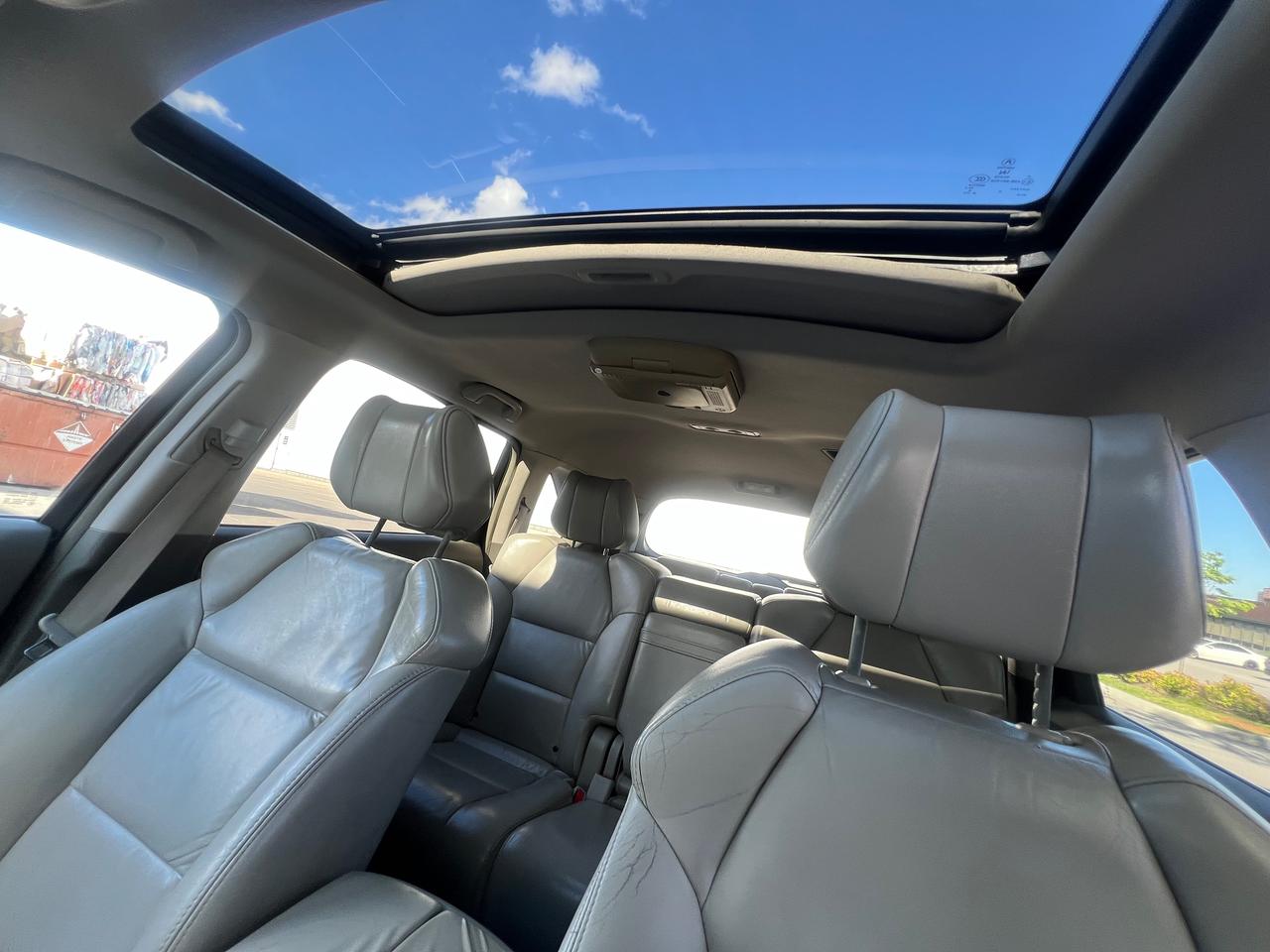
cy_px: 476
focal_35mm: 13
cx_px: 635
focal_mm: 1.57
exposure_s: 1/99
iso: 50
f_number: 1.8
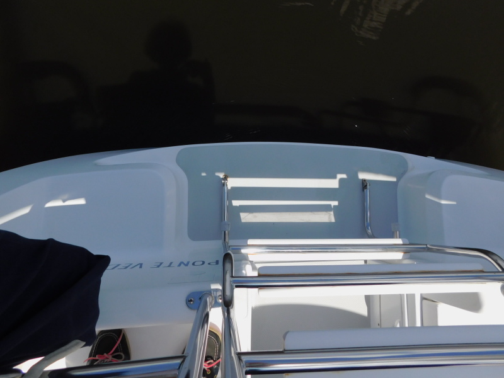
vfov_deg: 58.9
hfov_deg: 73.9
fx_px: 335
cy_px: 189
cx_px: 252
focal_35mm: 23
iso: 125
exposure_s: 1/800
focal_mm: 4
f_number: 6
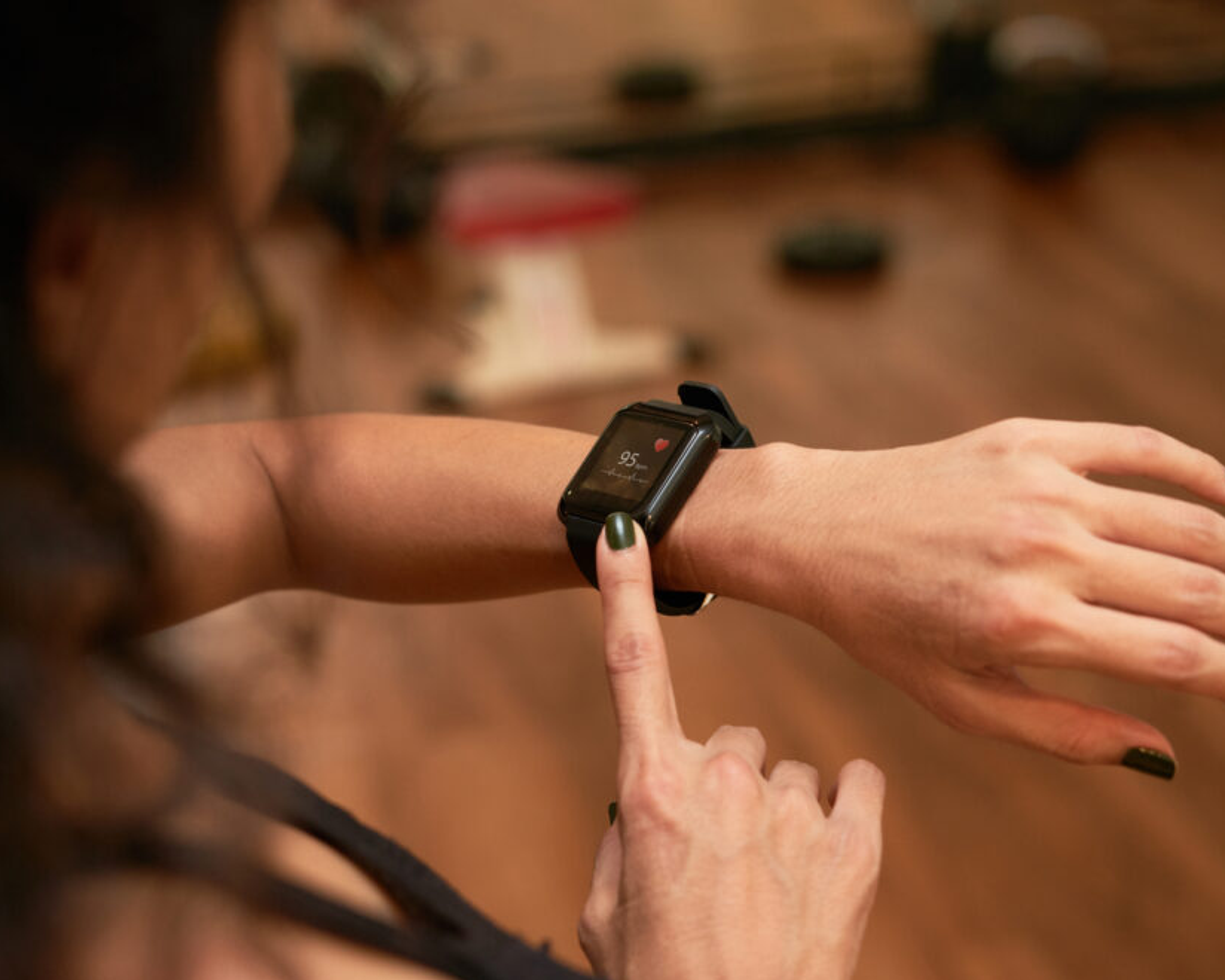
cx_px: 627
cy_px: 484
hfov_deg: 27.1
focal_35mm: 70
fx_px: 2538
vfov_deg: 21.9
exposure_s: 1/125
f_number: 4
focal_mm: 60
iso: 1000
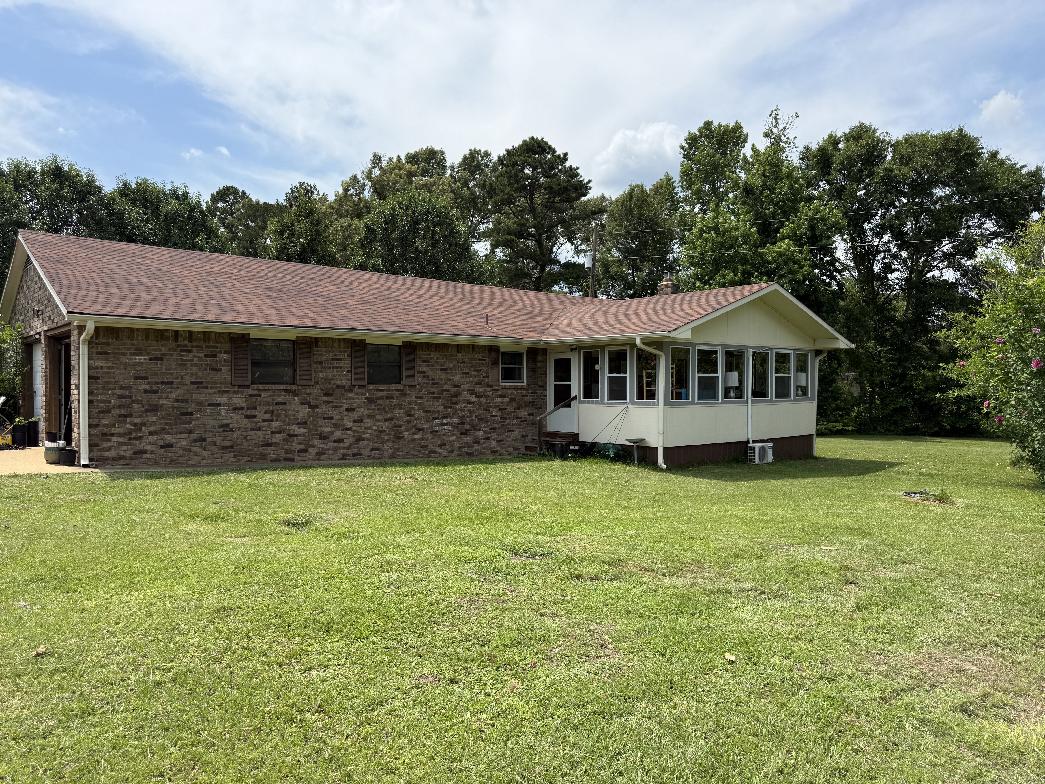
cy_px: 392
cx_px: 522
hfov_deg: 71.6
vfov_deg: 56.8
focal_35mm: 24
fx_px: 725
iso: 80
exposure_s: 1/4405
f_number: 1.78
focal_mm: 6.76
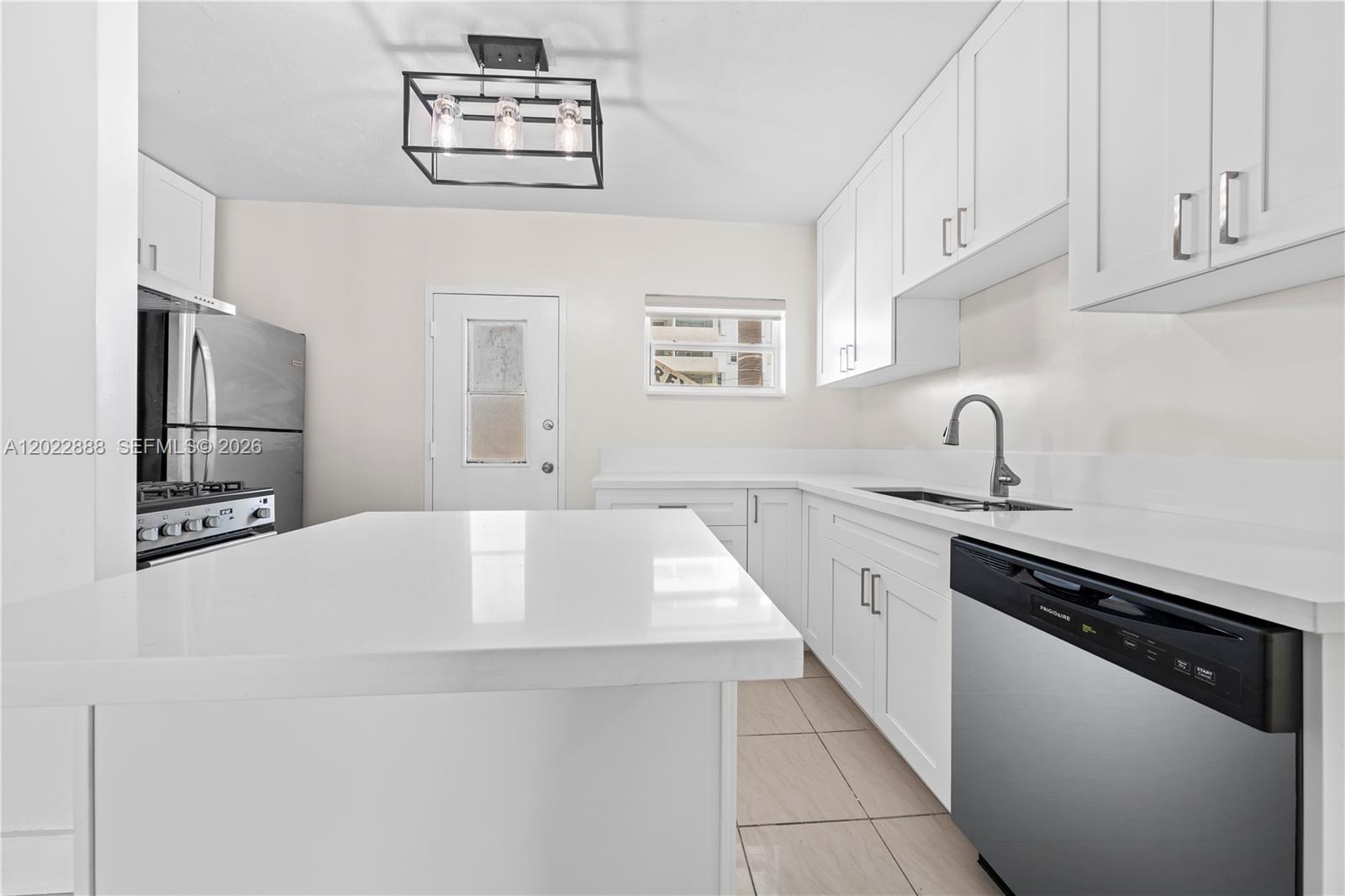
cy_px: 448
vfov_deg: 90.0
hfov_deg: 112.6
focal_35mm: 12
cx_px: 672
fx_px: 448
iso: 320
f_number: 7.1
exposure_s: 1/6
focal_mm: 12
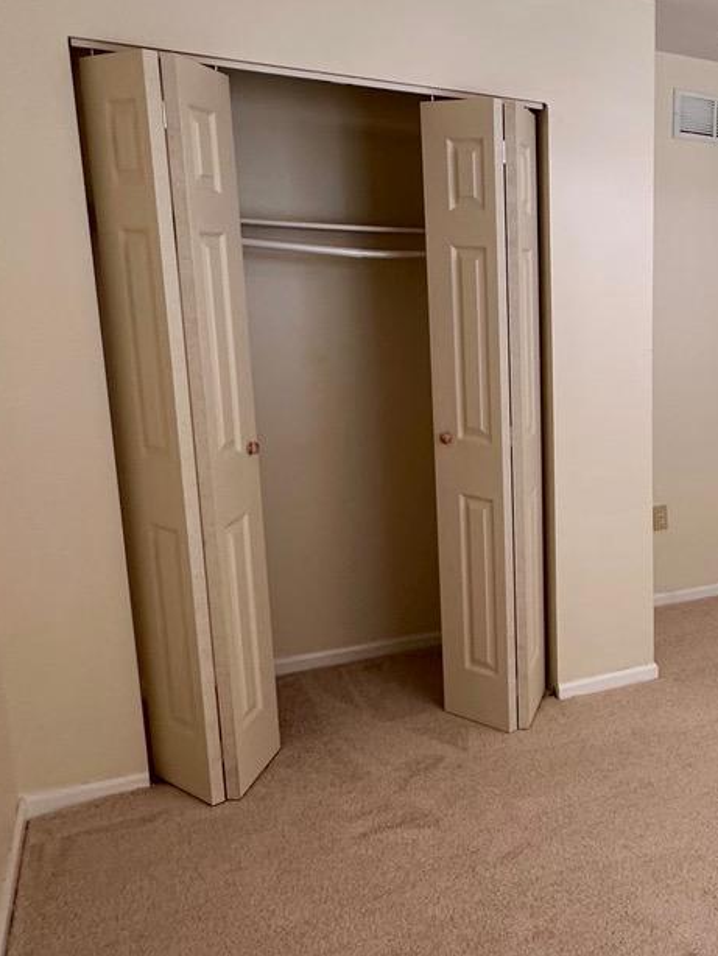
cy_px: 459
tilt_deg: -11.0
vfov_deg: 52.6
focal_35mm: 35
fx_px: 967
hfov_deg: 34.7
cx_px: 804
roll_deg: -2.7
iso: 160
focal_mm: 2.22
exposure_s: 1/60
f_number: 2.2
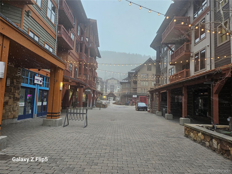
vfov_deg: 56.8
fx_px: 161
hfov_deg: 71.6
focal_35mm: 24
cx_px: 116
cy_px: 87
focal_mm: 5
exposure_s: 1/120
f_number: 1.8
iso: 100
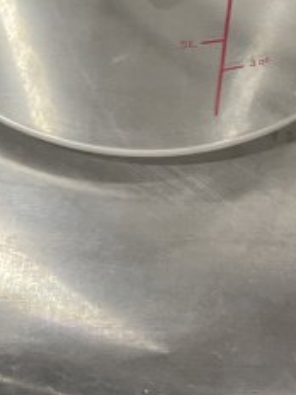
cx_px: 172
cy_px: -261
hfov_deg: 16.2
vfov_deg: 18.2
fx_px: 1038
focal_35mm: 91
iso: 200
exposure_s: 1/60
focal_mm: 4.2
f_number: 1.6
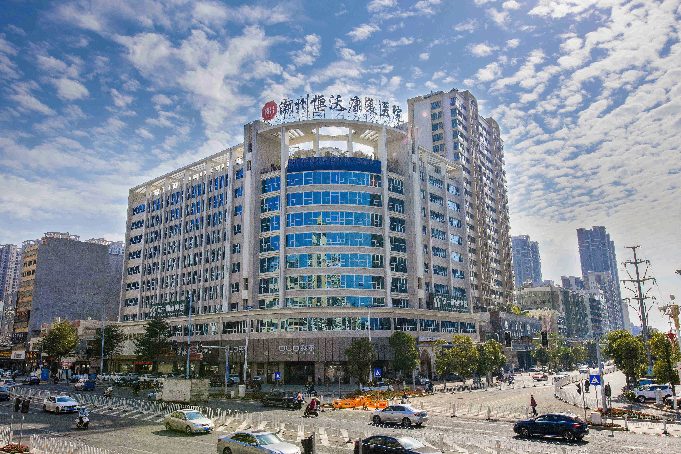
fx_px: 416
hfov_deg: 78.6
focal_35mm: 22
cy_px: 227
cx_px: 340
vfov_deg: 57.2
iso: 160
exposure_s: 1/250
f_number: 18
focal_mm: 22
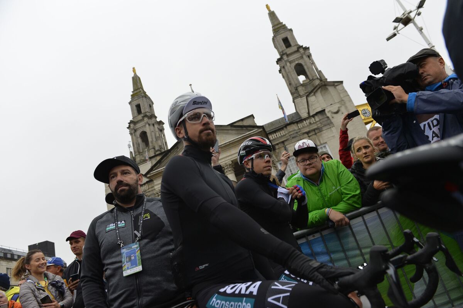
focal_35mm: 24
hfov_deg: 73.8
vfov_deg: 53.1
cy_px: 154
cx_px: 232
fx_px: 309
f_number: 4.5
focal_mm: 24
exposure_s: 1/500
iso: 800
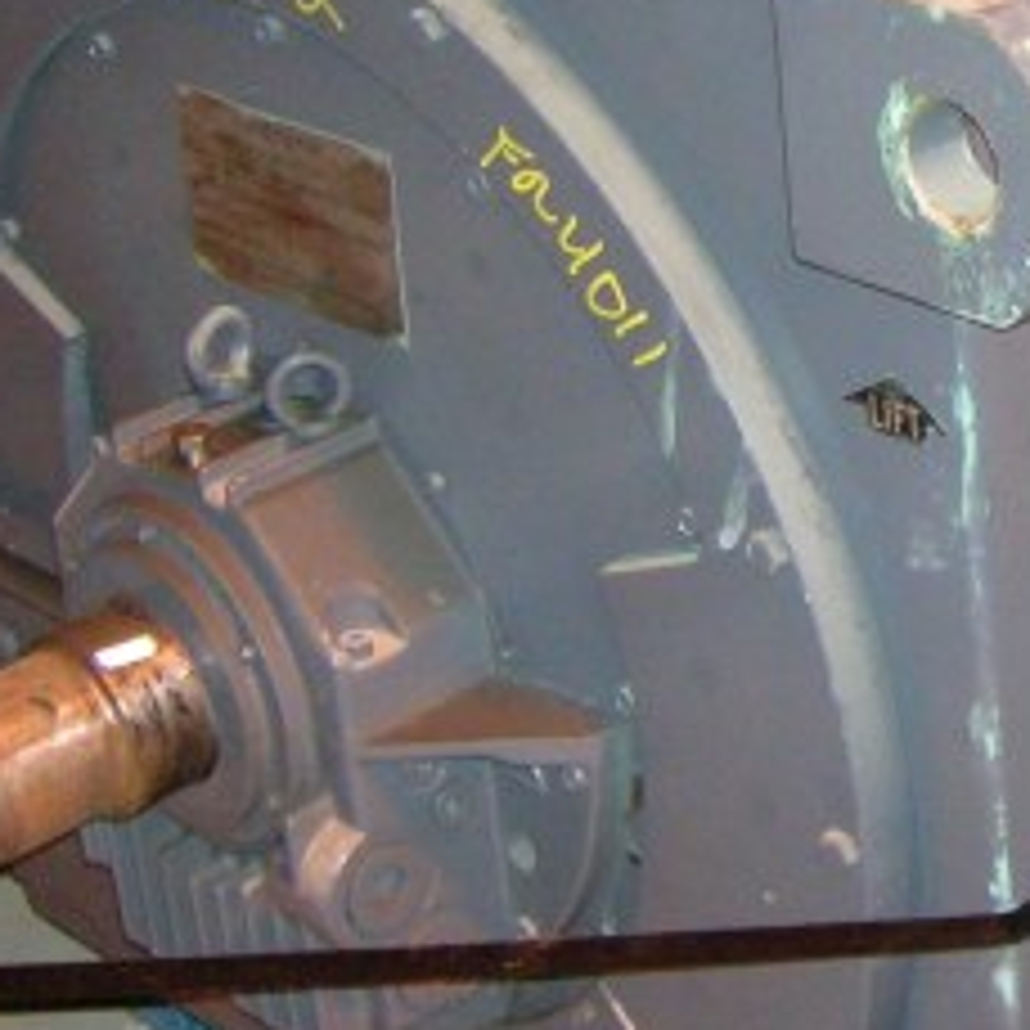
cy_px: 94
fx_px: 3535
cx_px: 1201
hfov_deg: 16.0
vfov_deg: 16.4
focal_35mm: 105
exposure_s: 1/60.1
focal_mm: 5.7
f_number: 2.9
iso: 177
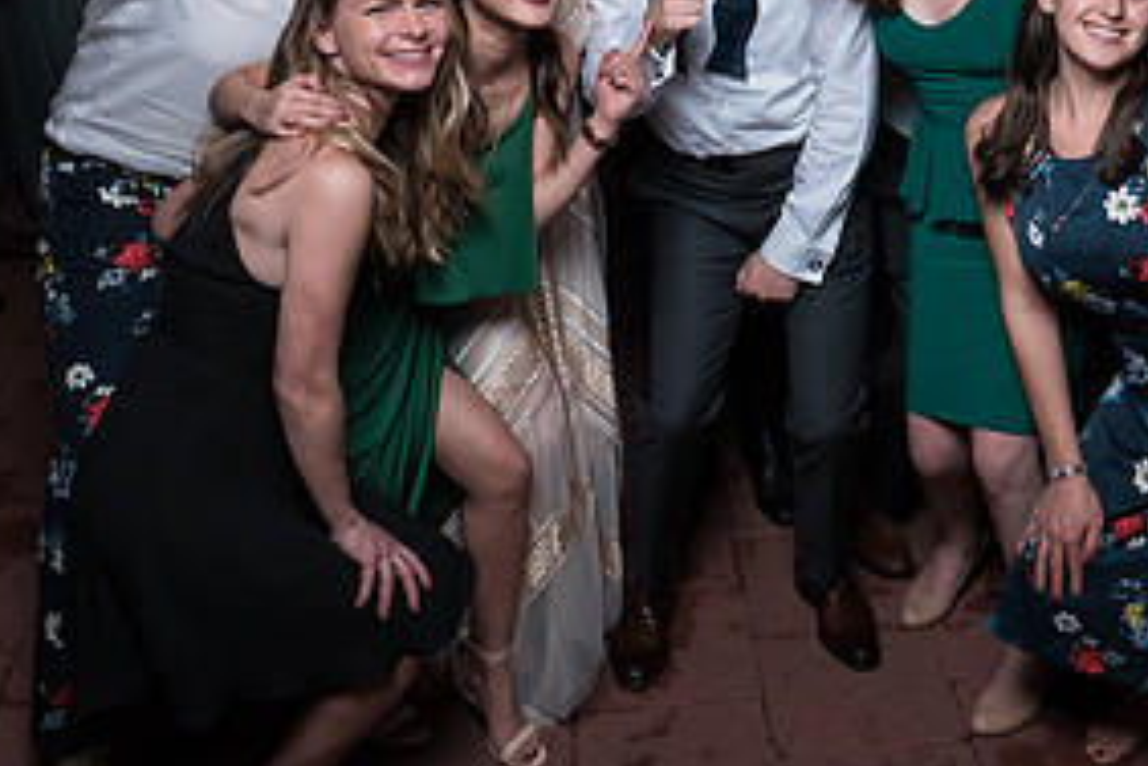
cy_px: 36
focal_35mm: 55
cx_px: 787
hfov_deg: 35.8
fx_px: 1754
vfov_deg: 23.8
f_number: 5.6
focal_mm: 24
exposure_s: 1/200
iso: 2000
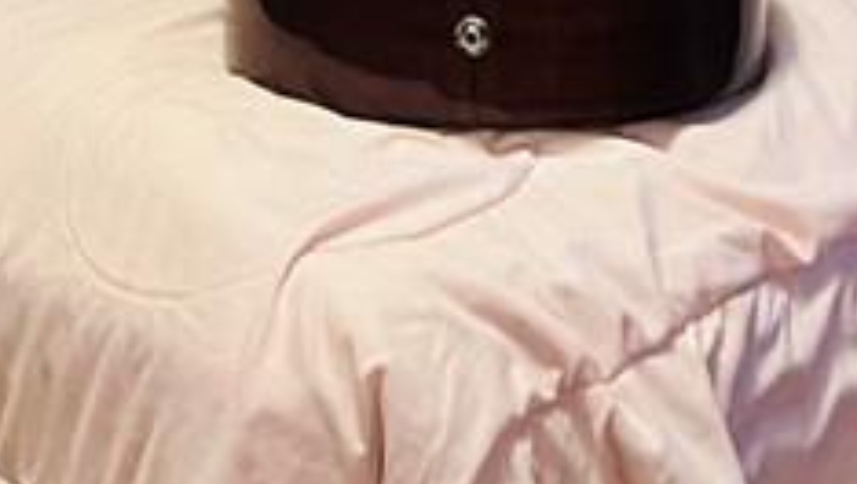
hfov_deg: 17.3
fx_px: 2820
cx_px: 330
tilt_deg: -7.0
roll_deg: +1.8
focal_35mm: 124
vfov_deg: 8.8
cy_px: -741
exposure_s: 1/30
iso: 500
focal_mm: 5.7
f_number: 1.5
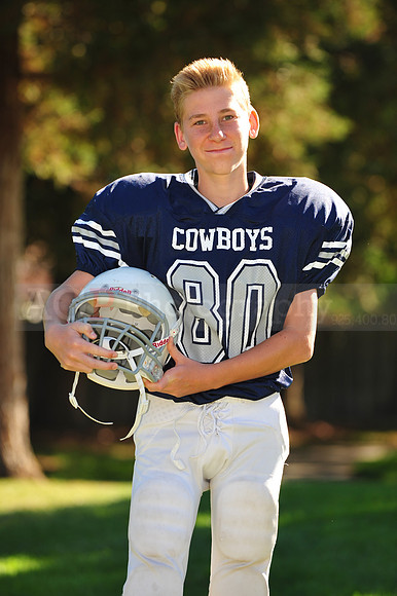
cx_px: 198
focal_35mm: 200
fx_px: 3312
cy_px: 298
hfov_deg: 6.9
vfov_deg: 10.3
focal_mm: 200
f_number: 4.5
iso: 200
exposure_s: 1/320
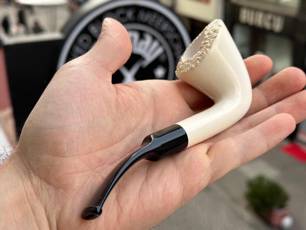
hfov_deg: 39.7
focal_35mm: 48
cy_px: 115
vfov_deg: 30.3
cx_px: 153
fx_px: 424
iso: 64
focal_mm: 6.86
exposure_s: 1/651
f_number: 1.78
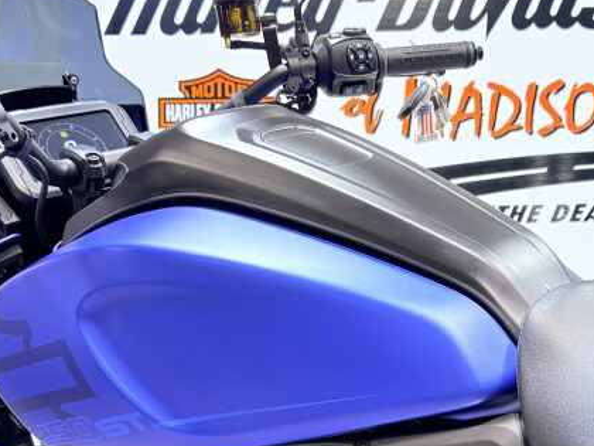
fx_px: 1133
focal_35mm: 66
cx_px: 385
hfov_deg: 29.2
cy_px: 436
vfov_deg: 21.5
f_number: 1.6
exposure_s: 1/120
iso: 64
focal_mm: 5.96
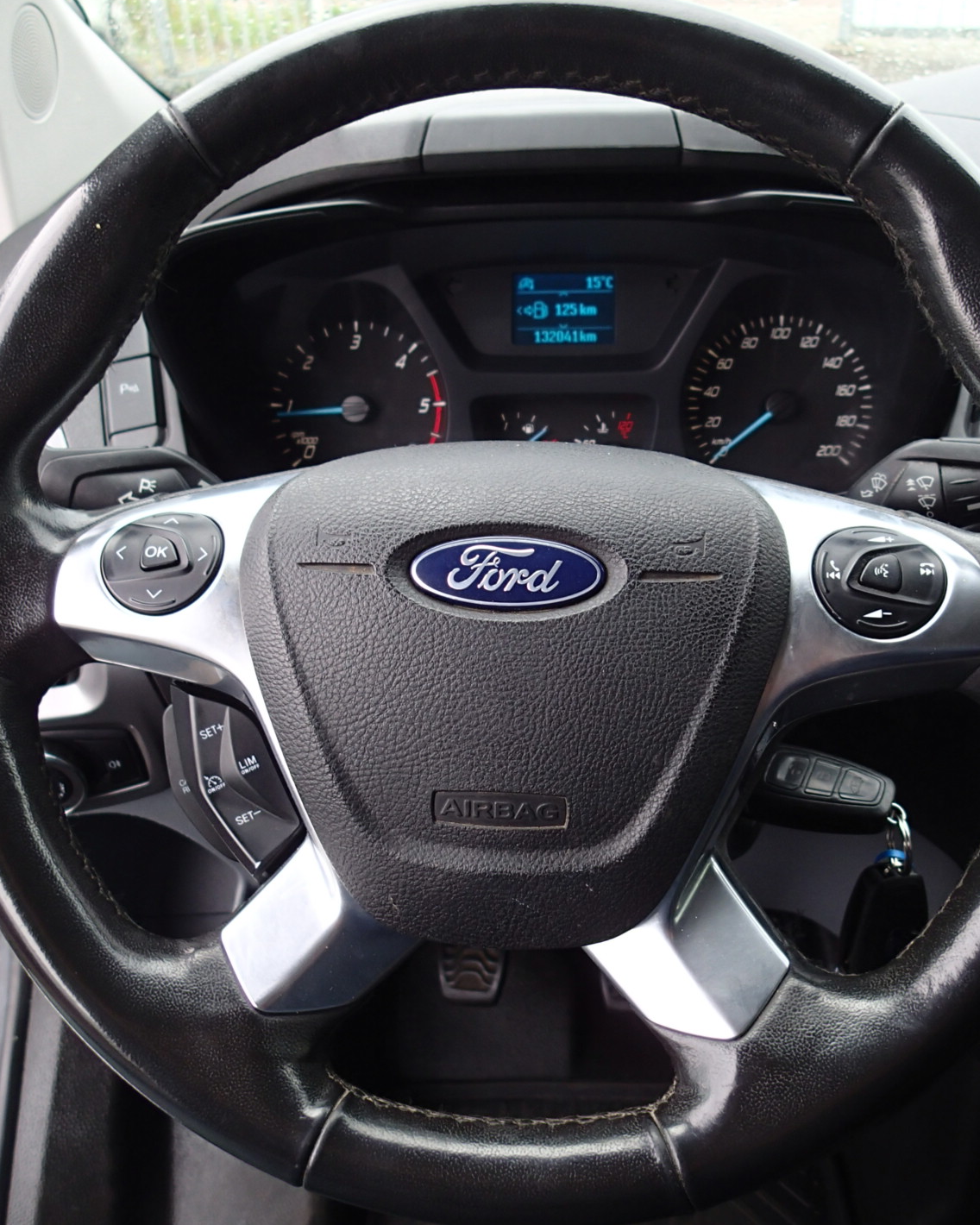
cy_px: 608
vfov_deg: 54.2
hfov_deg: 44.5
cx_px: 504
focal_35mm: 33
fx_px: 1196
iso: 100
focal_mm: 4.5
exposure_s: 1/100
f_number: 2
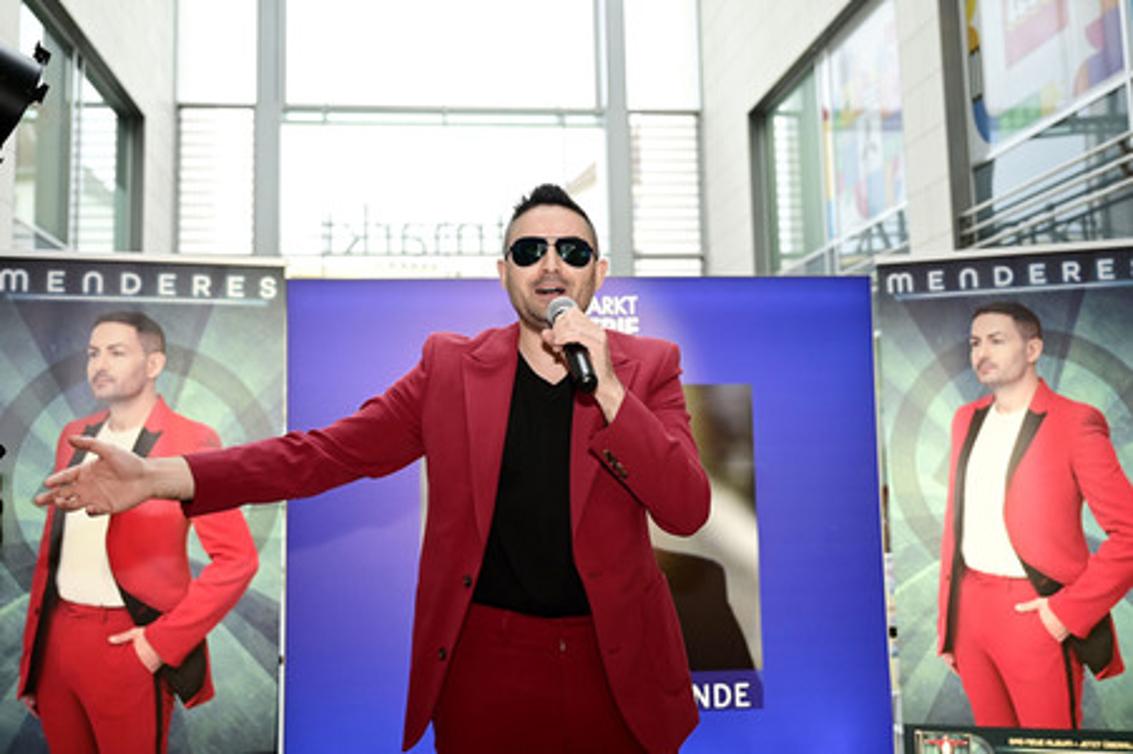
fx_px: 1022
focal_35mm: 32
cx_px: 566
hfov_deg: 58.0
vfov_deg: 40.5
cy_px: 377
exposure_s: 1/200
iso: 640
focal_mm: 32.5
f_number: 2.8
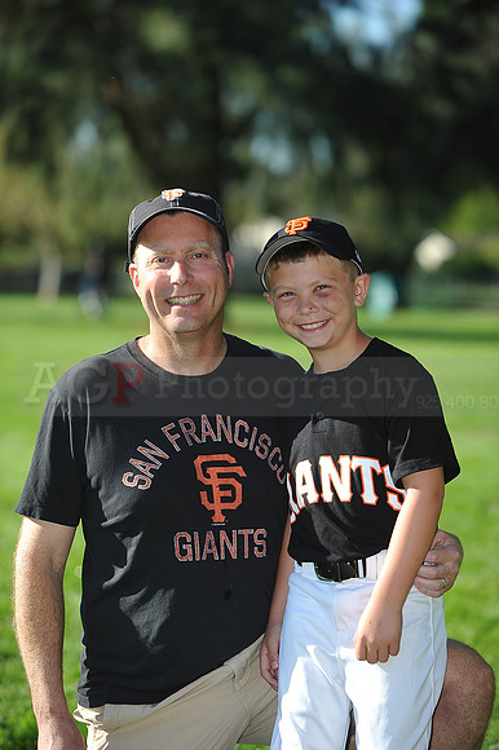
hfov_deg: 8.3
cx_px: 250
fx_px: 3434
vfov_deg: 12.5
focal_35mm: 165
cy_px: 375
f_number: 4
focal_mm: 165
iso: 200
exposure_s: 1/1000
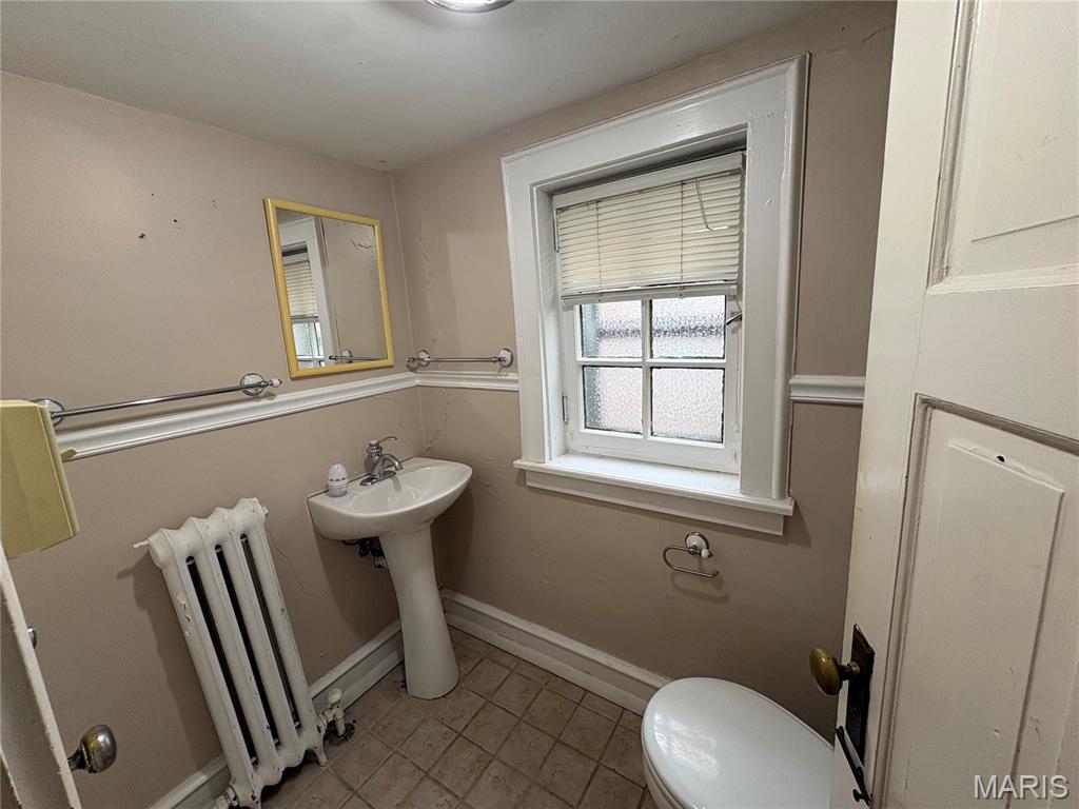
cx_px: 540
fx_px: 436
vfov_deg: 85.7
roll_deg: +4.4
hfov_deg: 102.1
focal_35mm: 14
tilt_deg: -10.9
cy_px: 404
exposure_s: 1/60
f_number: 2.2
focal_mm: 2.22
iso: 125
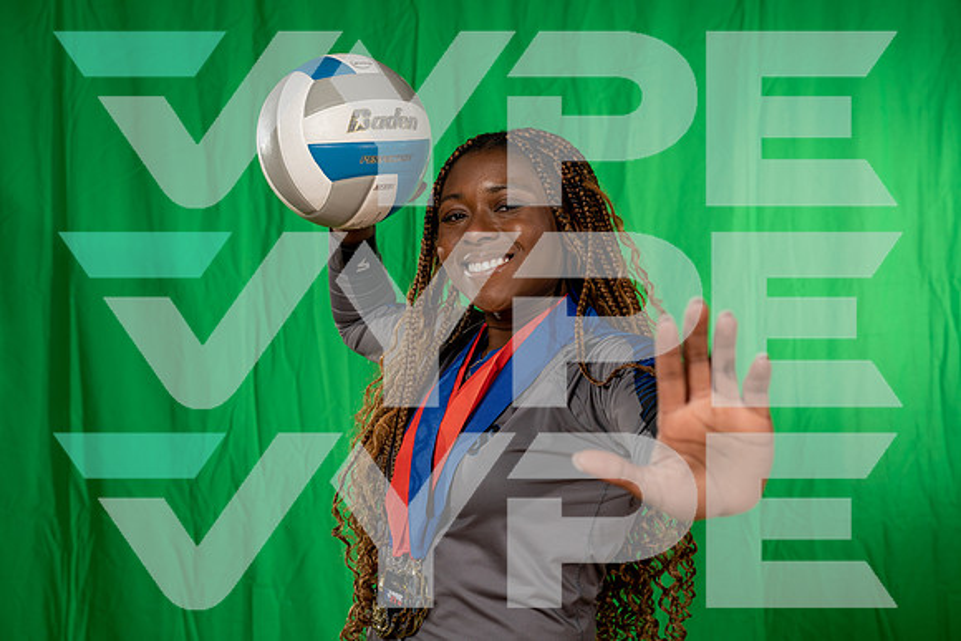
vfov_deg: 24.6
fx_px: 1468
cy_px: 320
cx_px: 480
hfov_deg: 36.2
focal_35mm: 55
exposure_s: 1/250
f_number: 5.6
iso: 160
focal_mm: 55
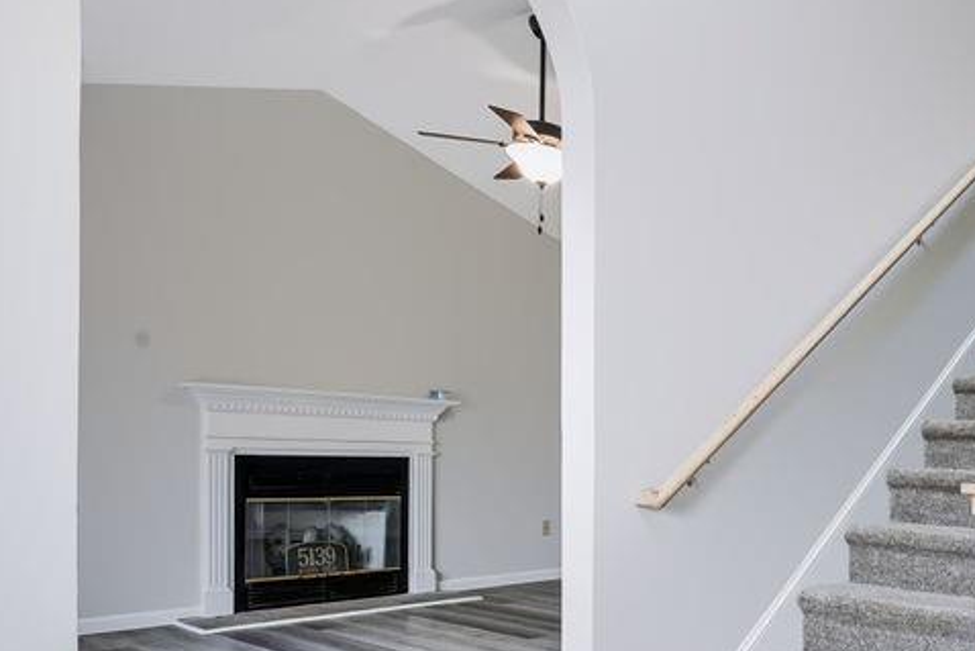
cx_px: 902
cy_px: 458
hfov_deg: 53.1
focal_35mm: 30
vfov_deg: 42.7
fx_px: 813
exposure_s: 1/8
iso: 640
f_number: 8
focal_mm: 14
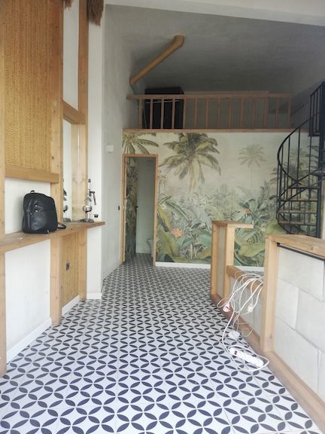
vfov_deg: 65.3
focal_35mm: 27
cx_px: 162
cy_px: 217
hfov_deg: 51.4
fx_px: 338
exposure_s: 1/33.3
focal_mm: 3.81
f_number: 2.2
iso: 125
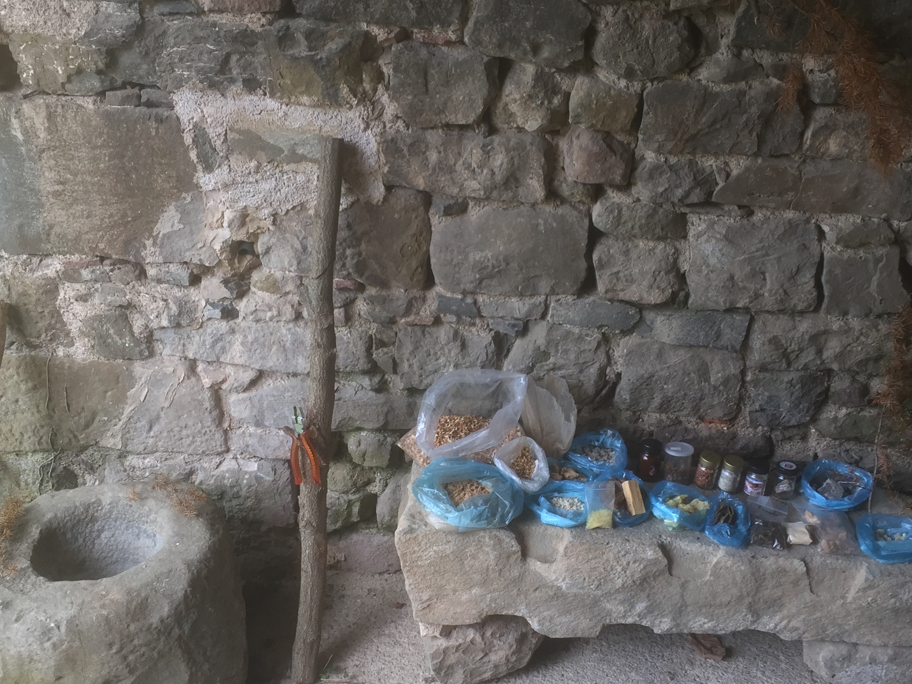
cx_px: 450
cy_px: 384
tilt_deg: -32.4
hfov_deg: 43.8
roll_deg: -1.8
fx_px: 1133
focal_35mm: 43
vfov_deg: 33.6
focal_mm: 4.15
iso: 40
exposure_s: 1/50
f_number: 2.2
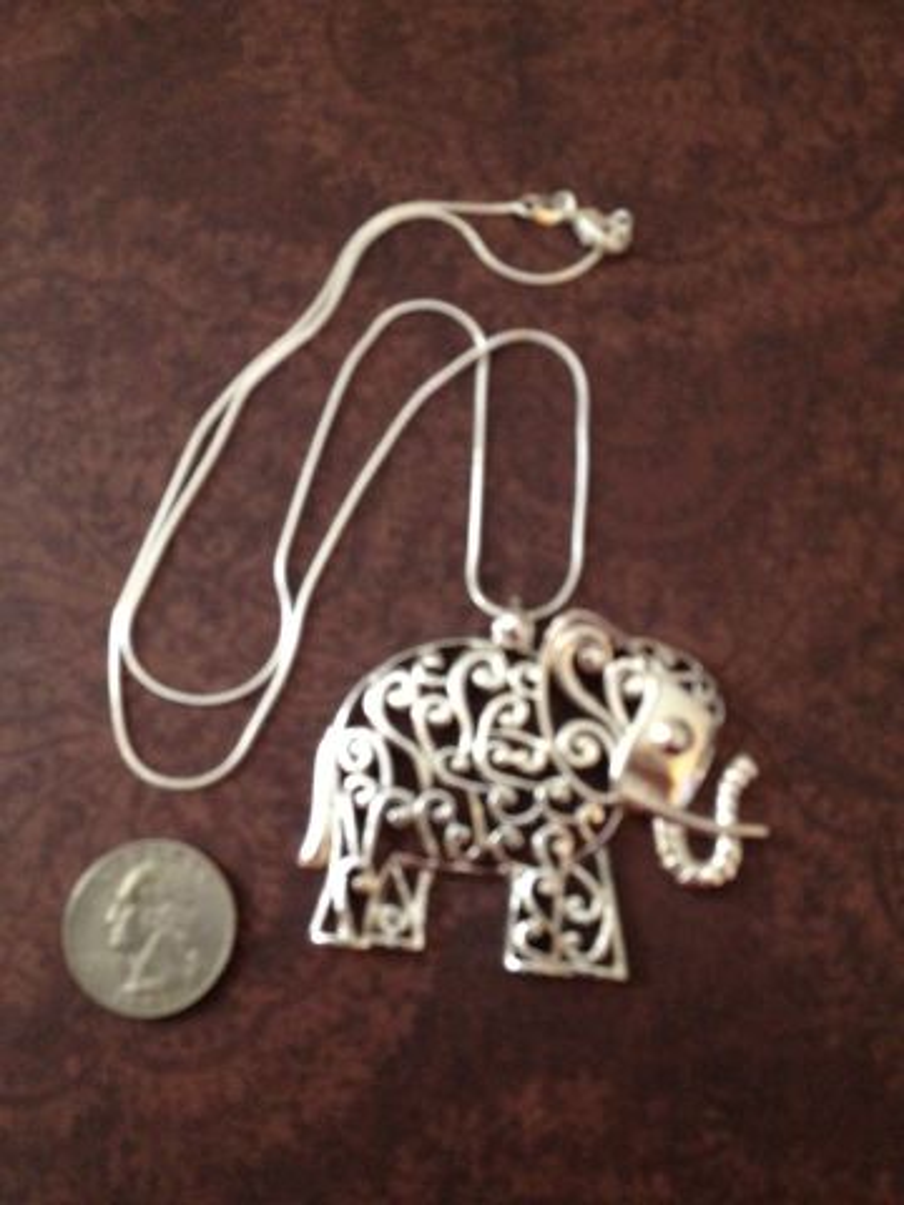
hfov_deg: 40.7
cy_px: 602
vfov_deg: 52.6
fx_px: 1219
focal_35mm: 35
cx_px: 452
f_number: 2.4
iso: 400
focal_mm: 4.28
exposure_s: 1/15
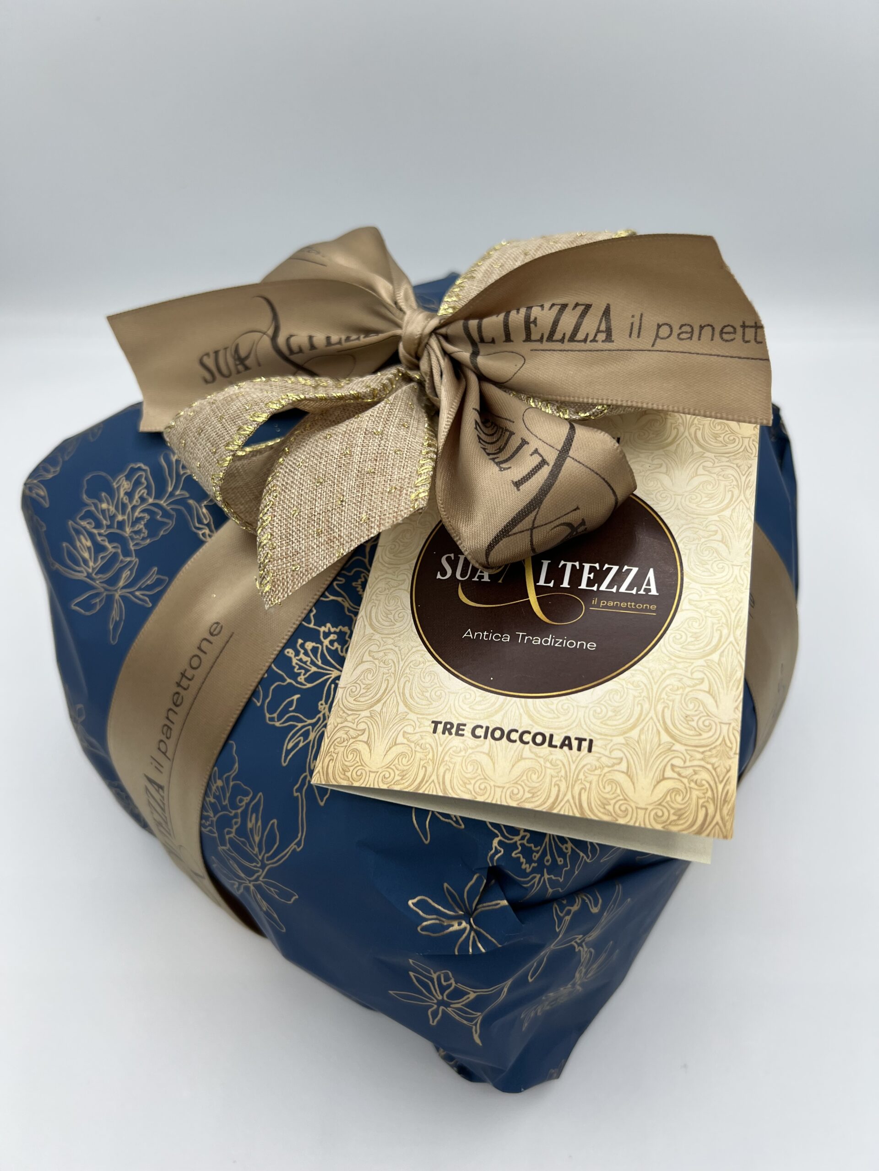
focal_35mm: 26
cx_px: 440
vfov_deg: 67.3
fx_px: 880
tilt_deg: -48.2
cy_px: 586
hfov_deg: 53.1
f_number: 1.5
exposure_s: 1/1488
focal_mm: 5.7
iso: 50
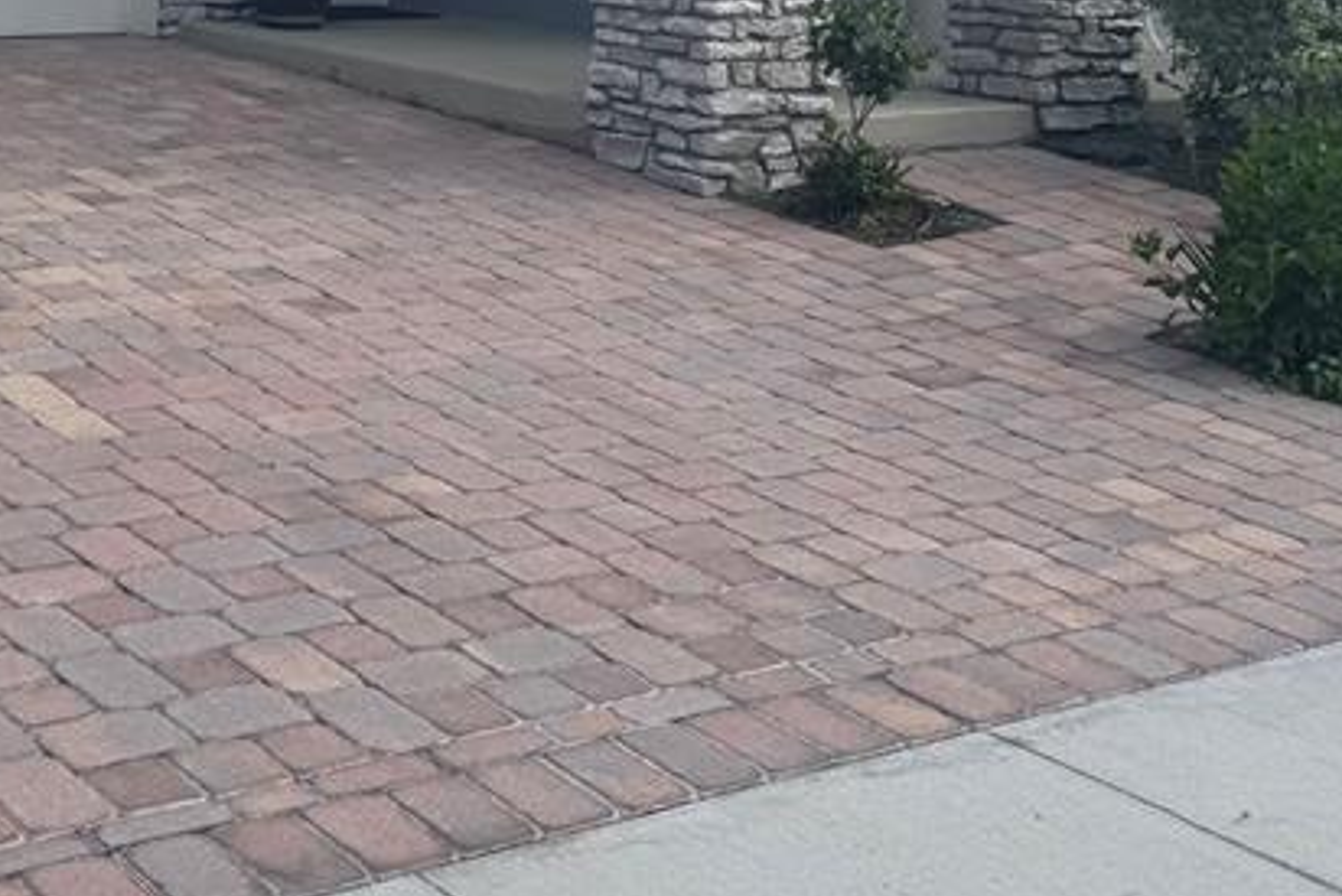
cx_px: 231
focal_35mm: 62
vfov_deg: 20.3
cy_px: -225
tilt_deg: +0.8
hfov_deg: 31.4
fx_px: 2312
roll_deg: -2.1
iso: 80
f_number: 1.78
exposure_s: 1/4950
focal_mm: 6.76
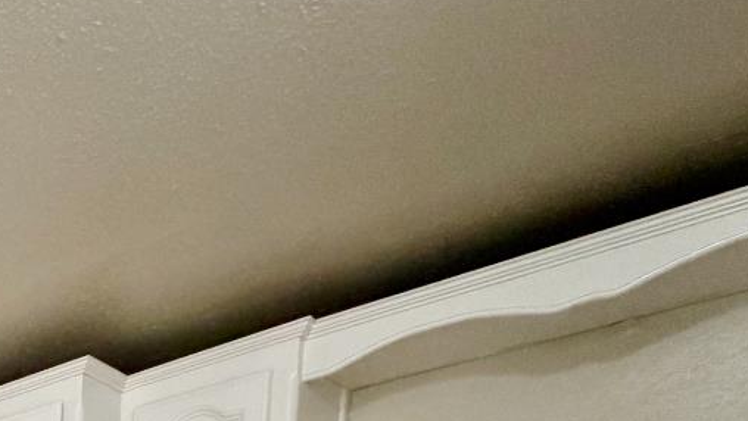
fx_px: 893
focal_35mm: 45
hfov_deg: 30.1
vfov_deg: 18.7
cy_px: 807
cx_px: -330
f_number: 2.2
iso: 250
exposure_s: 1/121
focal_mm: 2.22
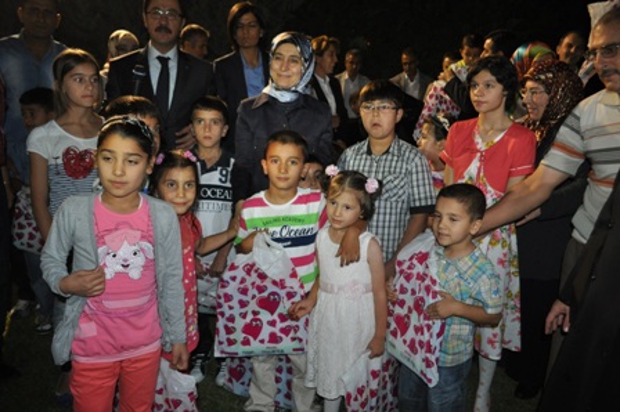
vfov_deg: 47.9
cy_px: 206
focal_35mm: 27
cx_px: 310
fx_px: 465
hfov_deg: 67.4
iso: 800
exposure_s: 1/60
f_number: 3.5
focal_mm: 18
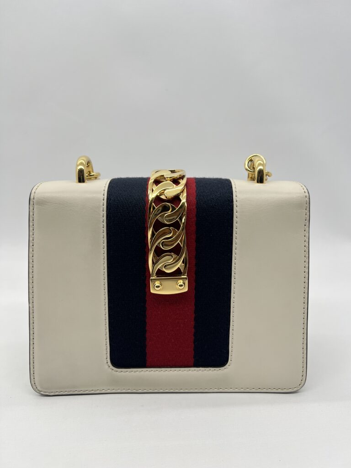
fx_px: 352
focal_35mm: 26
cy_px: 234
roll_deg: -0.8
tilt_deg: -12.5
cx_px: 176
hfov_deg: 53.1
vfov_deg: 67.3
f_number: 1.5
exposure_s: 1/181
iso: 40
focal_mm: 5.7
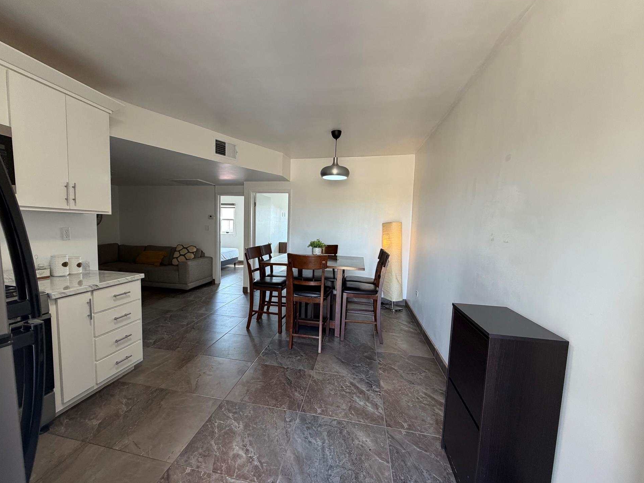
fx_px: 279
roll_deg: -1.6
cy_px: 254
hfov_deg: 98.0
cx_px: 300
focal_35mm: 15
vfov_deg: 81.7
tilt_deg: -6.1
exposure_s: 1/120
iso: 250
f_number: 2.2
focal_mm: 2.22
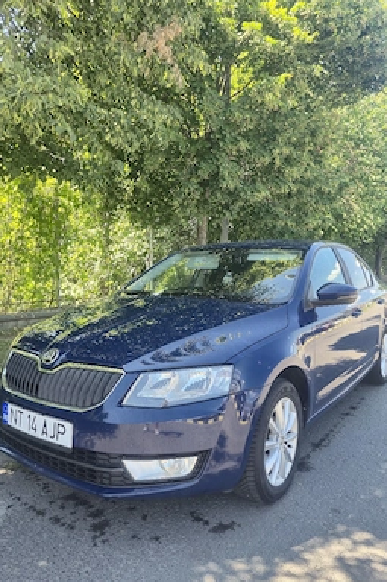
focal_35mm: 25
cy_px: 299
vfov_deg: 71.5
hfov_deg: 51.2
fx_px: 403
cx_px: 173
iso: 25
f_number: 1.8
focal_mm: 5.4
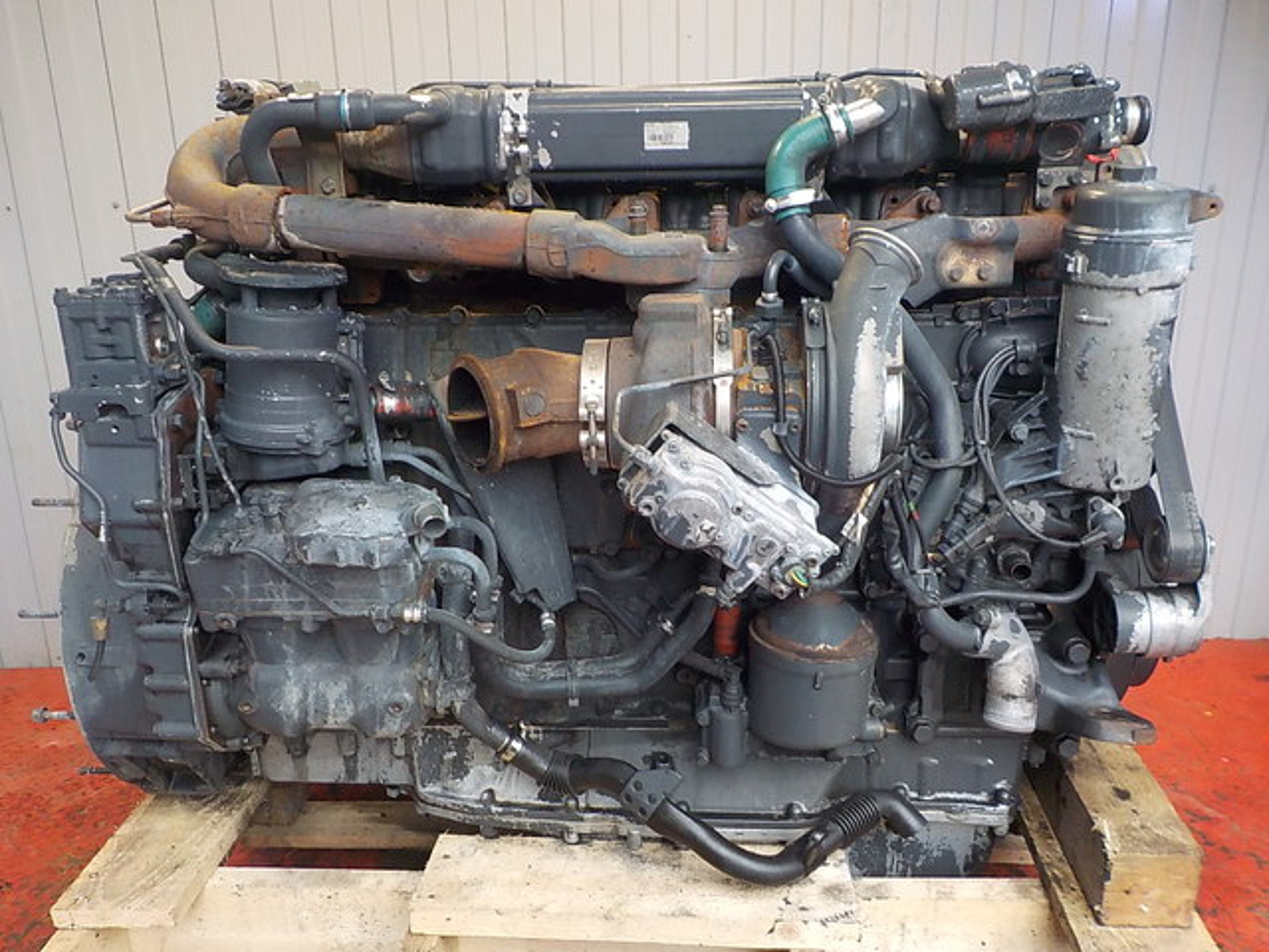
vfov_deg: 46.8
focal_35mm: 30
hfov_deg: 60.0
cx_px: 634
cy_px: 476
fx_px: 1100
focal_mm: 4.1
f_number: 3.3
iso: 220
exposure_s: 1/30
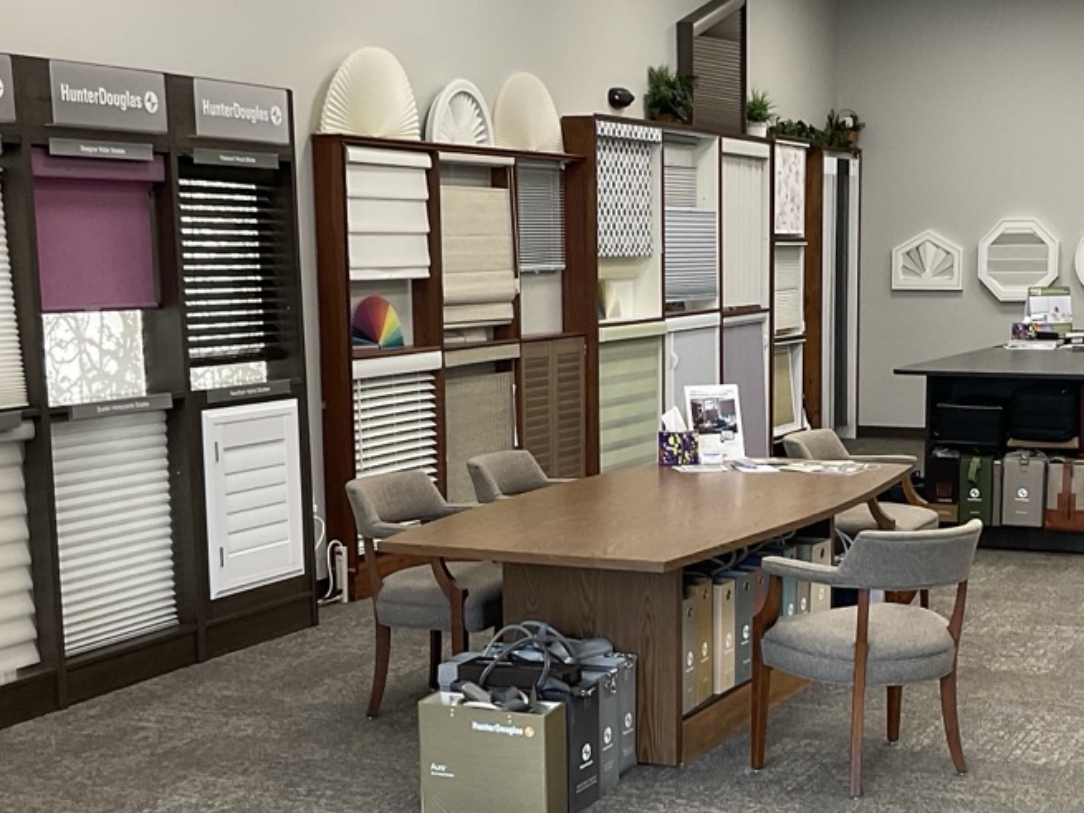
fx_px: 1941
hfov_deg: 30.9
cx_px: 730
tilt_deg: -9.7
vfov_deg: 23.5
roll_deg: -0.6
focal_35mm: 62
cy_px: 580
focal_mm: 3
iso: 50
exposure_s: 1/60
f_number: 1.8
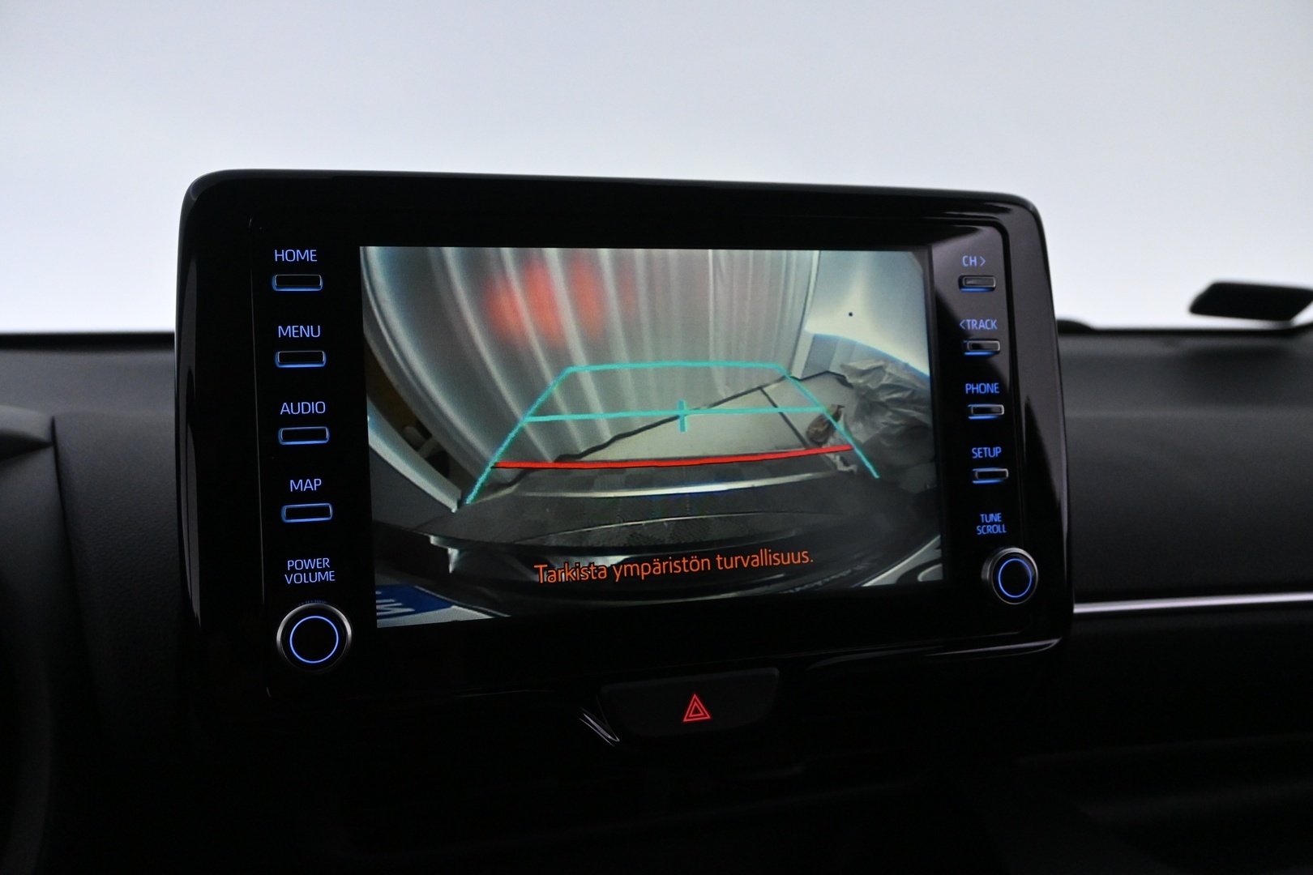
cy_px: 438
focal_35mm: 32
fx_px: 1149
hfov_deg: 59.5
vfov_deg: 41.7
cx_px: 656
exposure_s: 1/100
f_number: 5
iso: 3200
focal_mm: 21
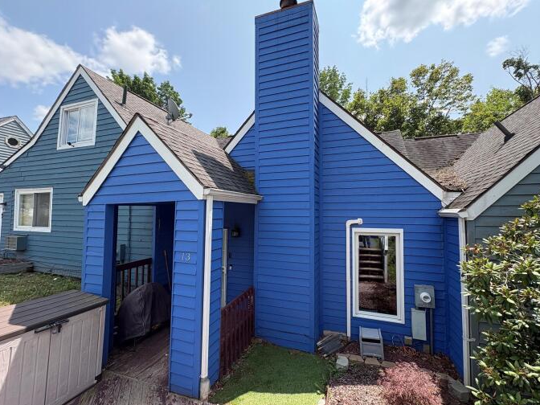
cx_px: 280
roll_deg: +0.5
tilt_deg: +2.8
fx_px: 234
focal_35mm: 15
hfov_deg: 98.1
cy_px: 203
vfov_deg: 81.7
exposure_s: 1/610
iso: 64
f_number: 2.2
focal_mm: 2.22
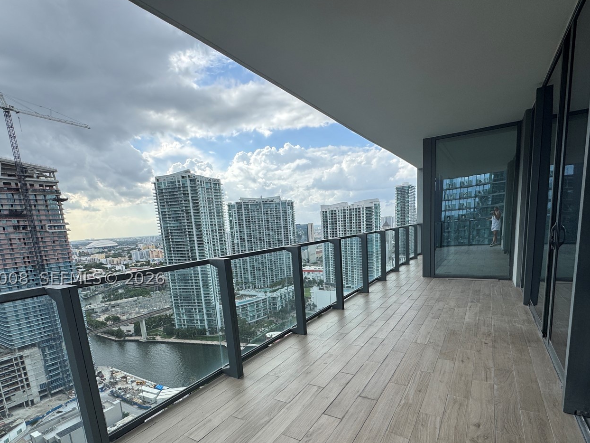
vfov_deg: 70.4
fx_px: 307
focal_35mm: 18
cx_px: 310
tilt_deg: -10.7
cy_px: 278
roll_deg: +3.8
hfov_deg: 87.7
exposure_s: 1/796
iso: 50
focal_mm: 2.22
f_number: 2.2
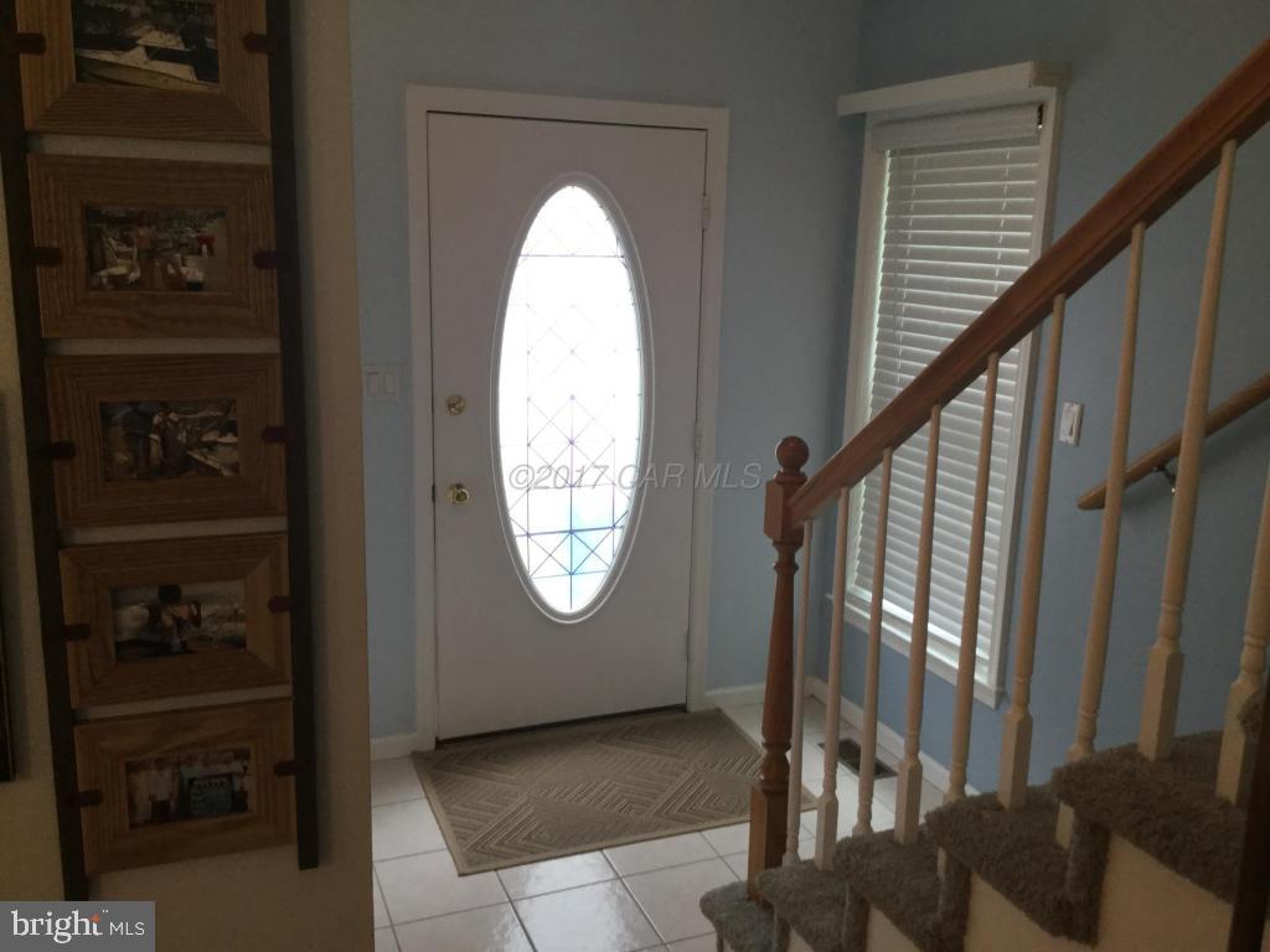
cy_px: 476
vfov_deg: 45.4
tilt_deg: -7.7
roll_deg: -1.4
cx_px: 635
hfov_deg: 58.4
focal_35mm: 31
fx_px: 1137
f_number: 2.4
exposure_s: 1/30
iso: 50
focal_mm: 3.3
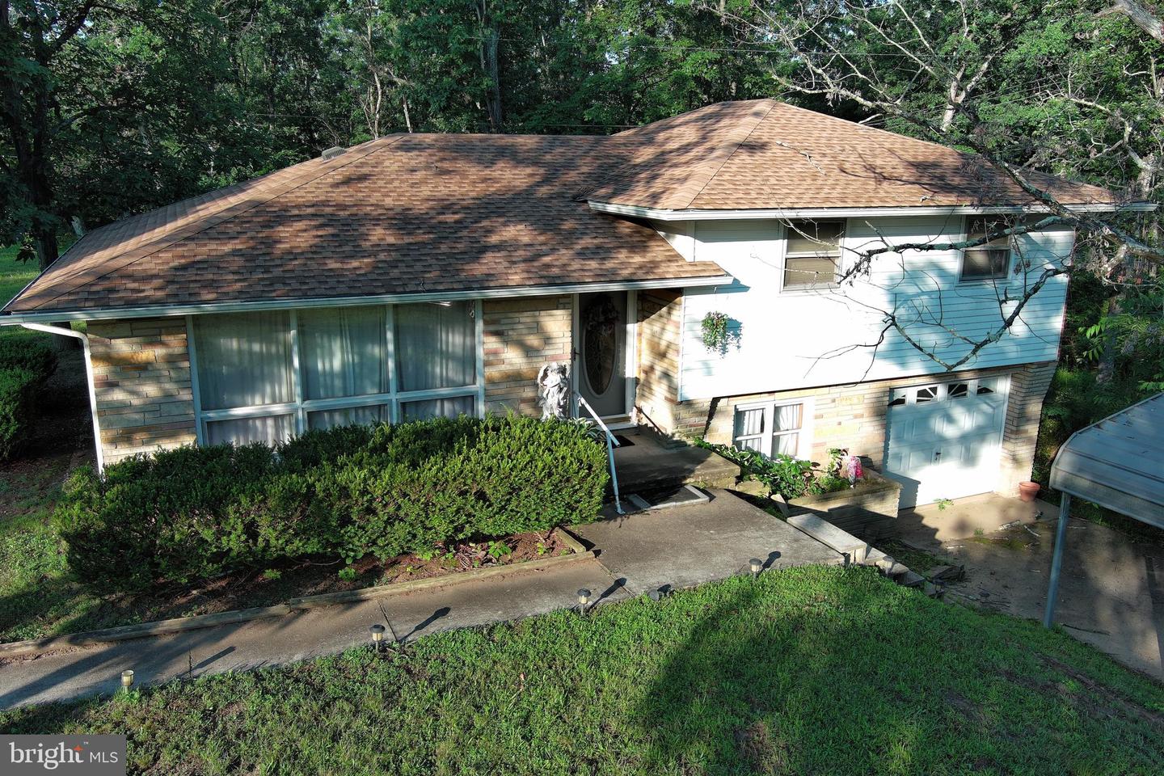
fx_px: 938
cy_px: 388
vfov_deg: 45.0
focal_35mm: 29
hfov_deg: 63.7
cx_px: 582
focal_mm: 10.57
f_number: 2.8
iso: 100
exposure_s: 1/420
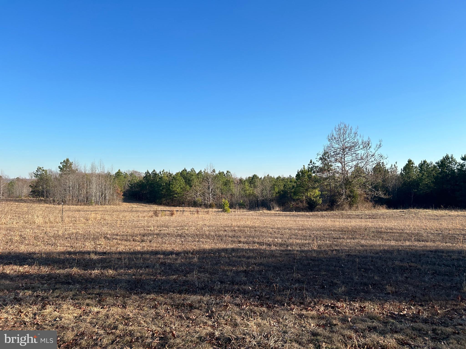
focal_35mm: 26
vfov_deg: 53.1
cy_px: 174
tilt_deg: -0.4
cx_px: 233
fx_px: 350
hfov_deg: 67.3
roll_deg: -2.6
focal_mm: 5.7
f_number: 1.5
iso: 50
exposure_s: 1/3165
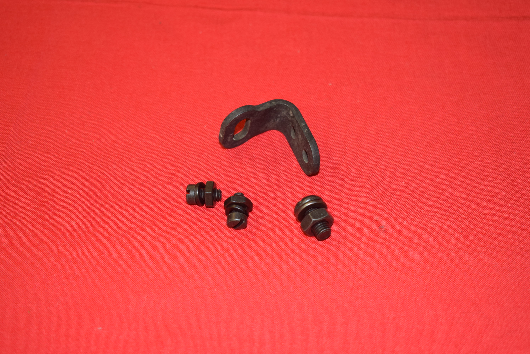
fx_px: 1017
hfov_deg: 29.2
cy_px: 177
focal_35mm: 69
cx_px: 265
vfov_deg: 19.8
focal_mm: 46
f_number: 5.3
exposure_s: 1/60
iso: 800
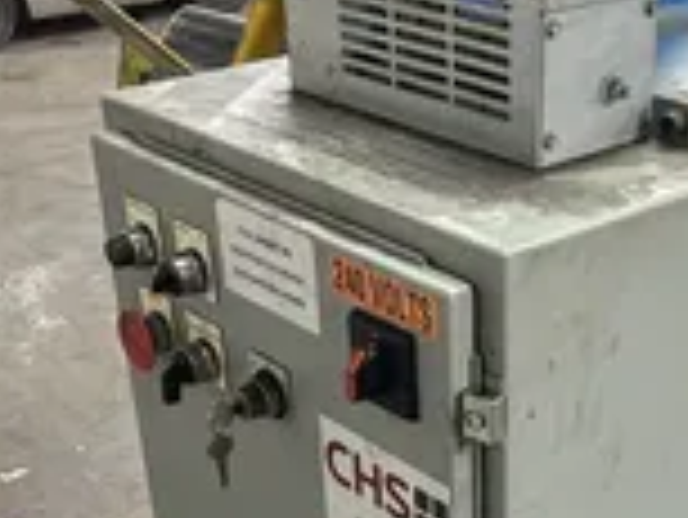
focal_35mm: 68
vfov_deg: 21.0
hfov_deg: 28.1
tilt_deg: -31.9
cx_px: 522
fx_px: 1353
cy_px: 509
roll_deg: +0.5
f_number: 1.5
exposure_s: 1/40
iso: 400
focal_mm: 5.7
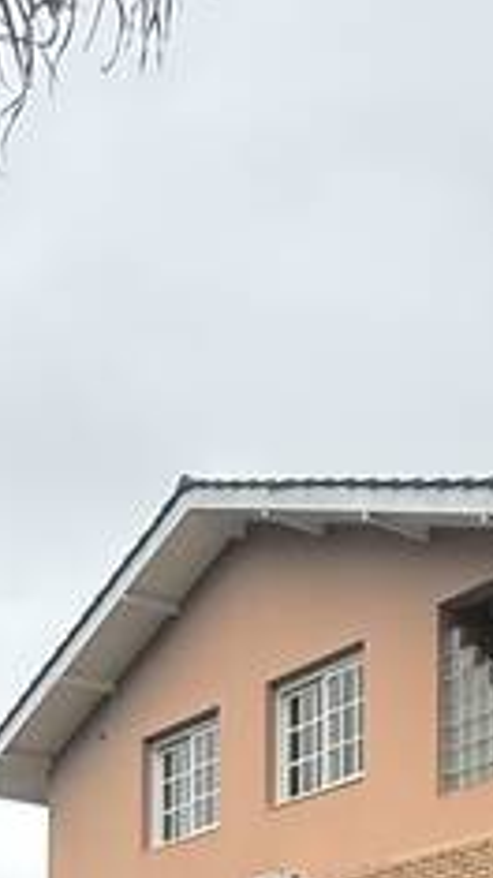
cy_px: 1203
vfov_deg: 25.2
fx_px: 1629
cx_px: 598
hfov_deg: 16.5
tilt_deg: +1.6
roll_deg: -0.9
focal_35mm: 70
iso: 160
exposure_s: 1/99
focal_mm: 2.22
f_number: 2.2
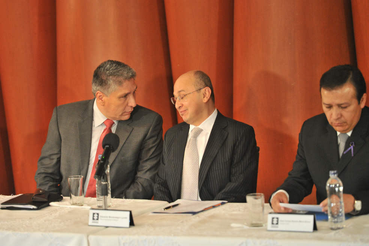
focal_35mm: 200
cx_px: 184
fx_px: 2049
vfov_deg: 6.9
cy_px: 123
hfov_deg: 10.3
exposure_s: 1/160
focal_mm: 200
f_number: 2.8
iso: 4000
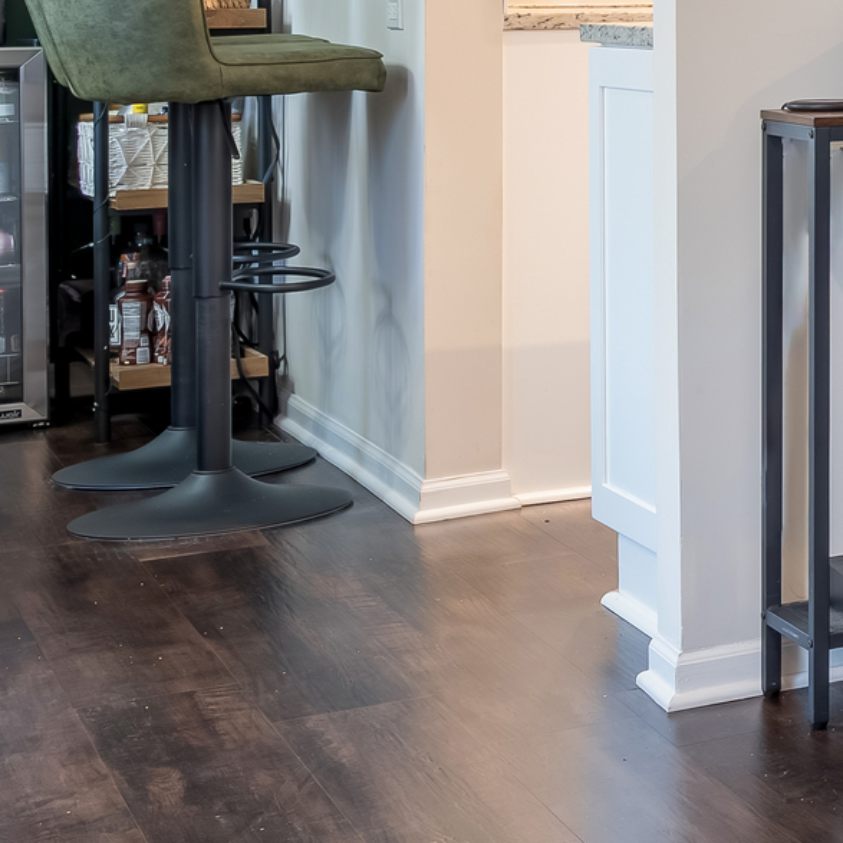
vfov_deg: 19.0
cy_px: -9
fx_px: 2452
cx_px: 2087
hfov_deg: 13.5
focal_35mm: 89
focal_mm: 20
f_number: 7.1
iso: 100
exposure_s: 15
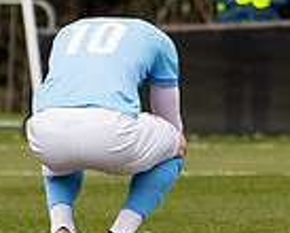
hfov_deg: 1.5
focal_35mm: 1313
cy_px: 40
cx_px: 109
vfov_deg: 1.2
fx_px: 11285
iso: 500
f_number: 4
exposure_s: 1/1600
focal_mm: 190
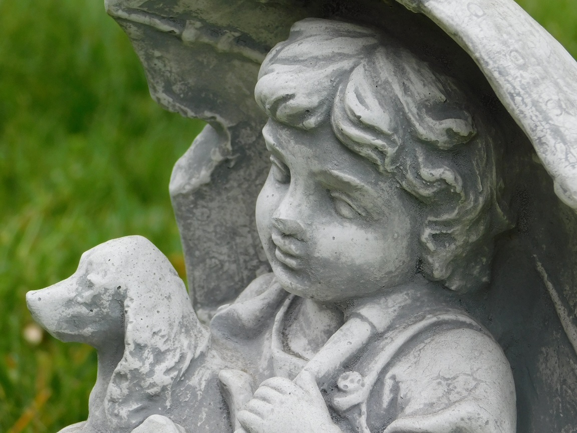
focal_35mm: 369
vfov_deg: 4.0
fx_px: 6151
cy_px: 216
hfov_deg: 5.4
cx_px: 288
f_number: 5.8
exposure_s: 1/160
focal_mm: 65.4
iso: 125
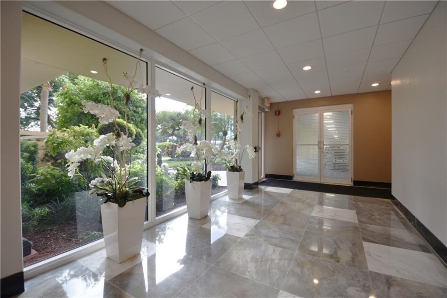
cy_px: 149
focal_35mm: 15
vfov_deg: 77.3
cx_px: 224
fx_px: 186
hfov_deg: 100.4
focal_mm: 10
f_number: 3.5
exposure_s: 1/50
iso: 100
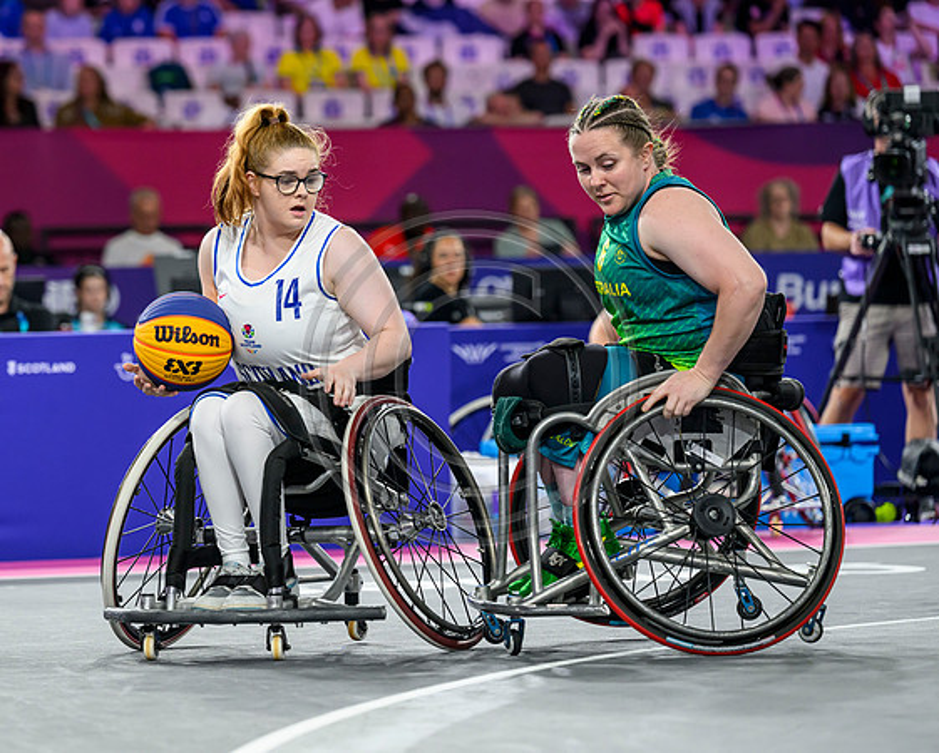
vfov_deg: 10.0
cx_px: 340
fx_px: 4323
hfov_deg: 12.4
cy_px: 354
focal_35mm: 155
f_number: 3.2
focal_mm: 130
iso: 2500
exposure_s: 1/1600
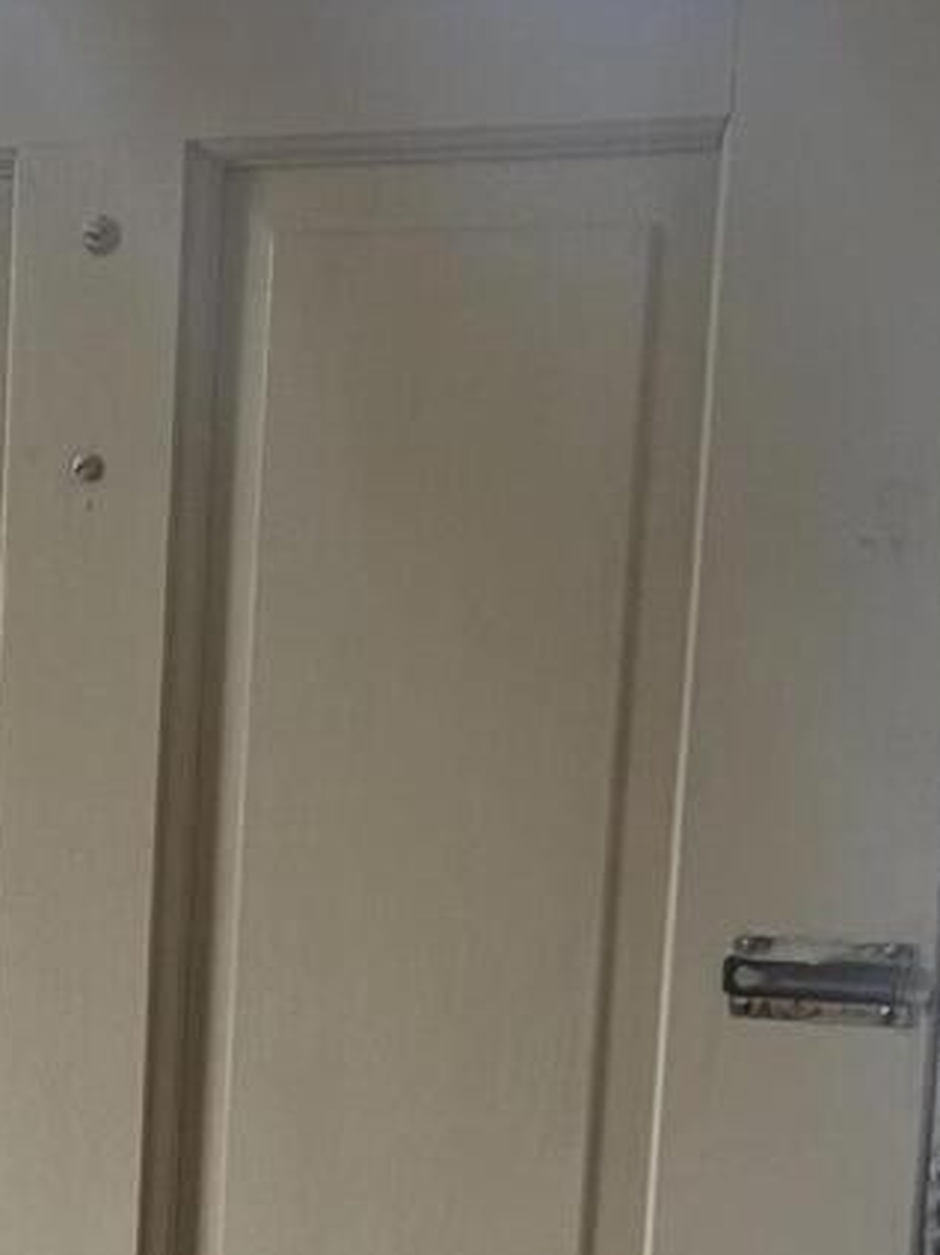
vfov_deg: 15.6
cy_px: 1418
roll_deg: -1.6
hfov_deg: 11.8
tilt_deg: -10.8
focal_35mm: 123
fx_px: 4456
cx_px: -208
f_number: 1.5
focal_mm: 5.7
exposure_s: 1/121
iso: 125
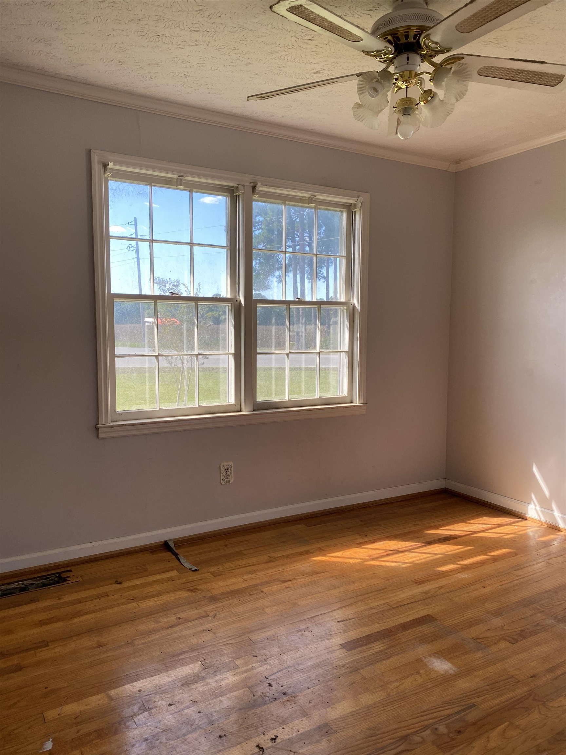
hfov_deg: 53.1
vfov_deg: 67.3
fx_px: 567
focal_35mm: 26
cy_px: 378
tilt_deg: -6.3
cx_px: 283
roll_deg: +0.0
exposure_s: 1/226
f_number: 1.8
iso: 32
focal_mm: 4.25
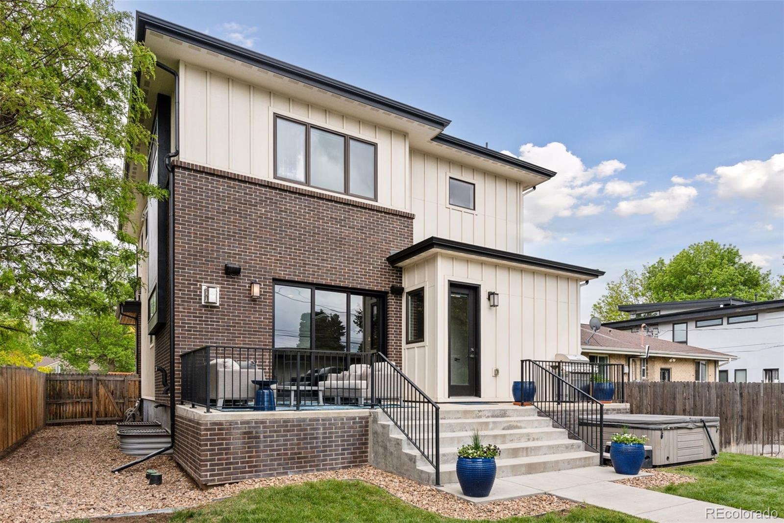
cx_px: 392
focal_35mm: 23
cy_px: 262
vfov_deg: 55.1
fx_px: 501
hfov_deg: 76.1
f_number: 8
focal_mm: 23
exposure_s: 1/640
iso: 400
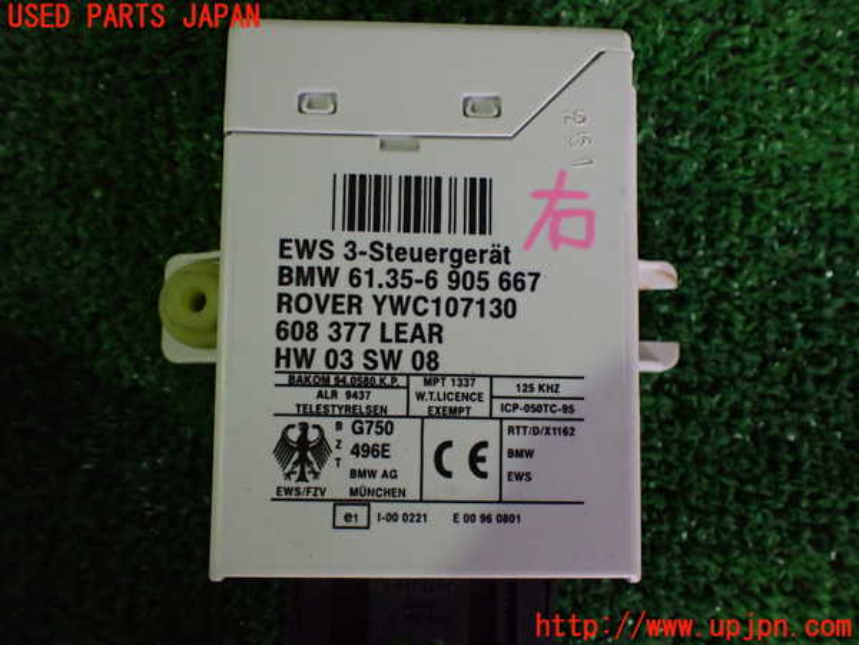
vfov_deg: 46.8
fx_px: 744
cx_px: 430
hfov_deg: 60.0
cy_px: 322
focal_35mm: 30
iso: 800
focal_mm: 5.4
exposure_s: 1/100
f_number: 2.3
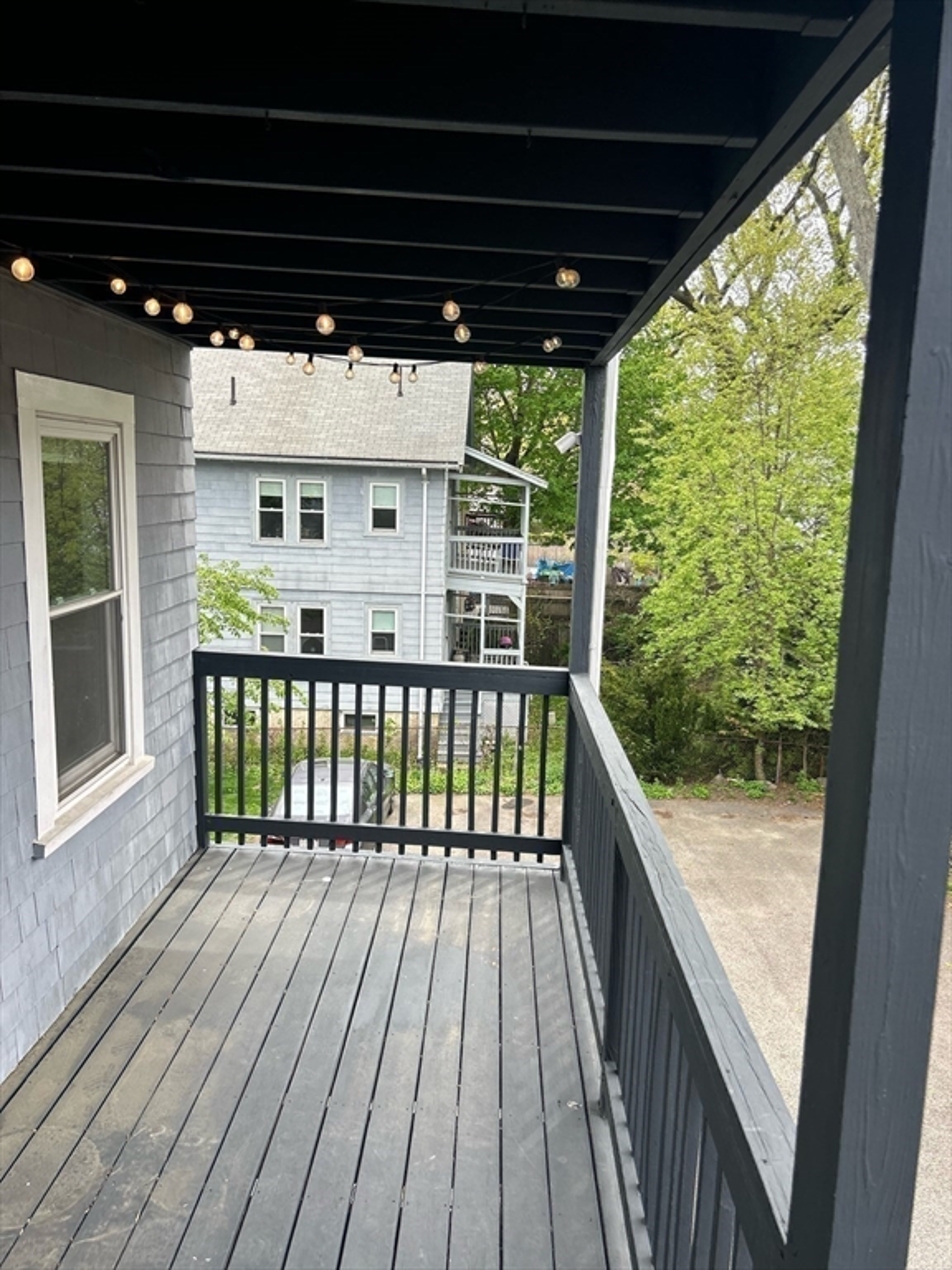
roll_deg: -2.3
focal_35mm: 26
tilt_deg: -8.8
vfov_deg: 67.3
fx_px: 953
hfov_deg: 53.1
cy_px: 635
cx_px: 476
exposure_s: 1/678
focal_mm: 5.7
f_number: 1.5
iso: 50
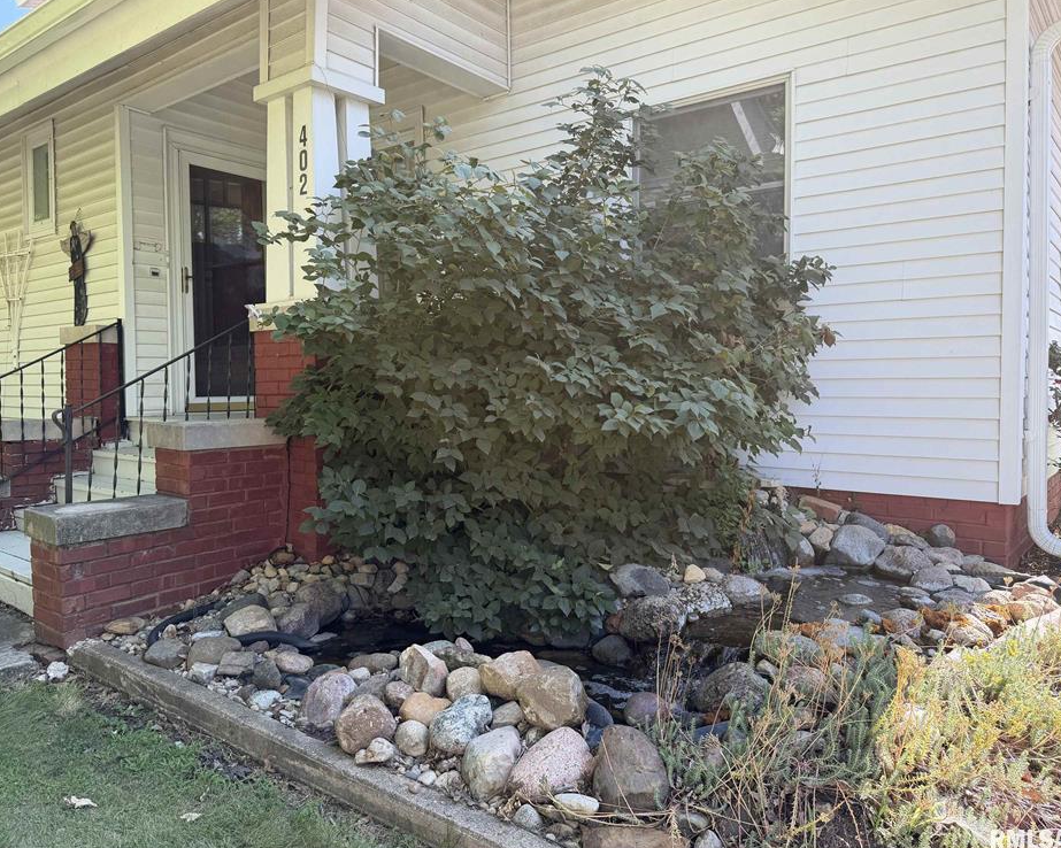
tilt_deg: -1.6
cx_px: 489
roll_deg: +0.4
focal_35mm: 26
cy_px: 417
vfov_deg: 54.9
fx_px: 816
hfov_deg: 65.9
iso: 80
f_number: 1.78
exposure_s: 1/412
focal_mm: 6.76
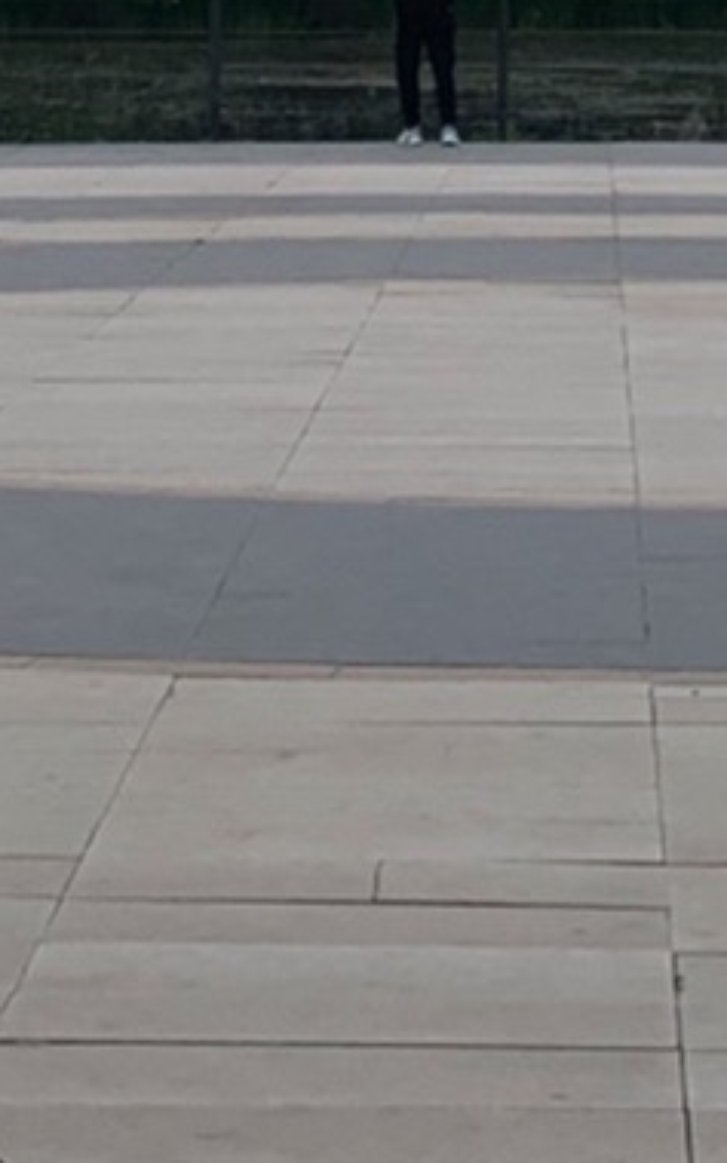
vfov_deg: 12.9
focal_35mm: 149
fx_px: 4722
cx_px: 506
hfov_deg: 8.8
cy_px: -813
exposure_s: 1/2755
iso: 25
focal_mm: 4.25
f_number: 1.8
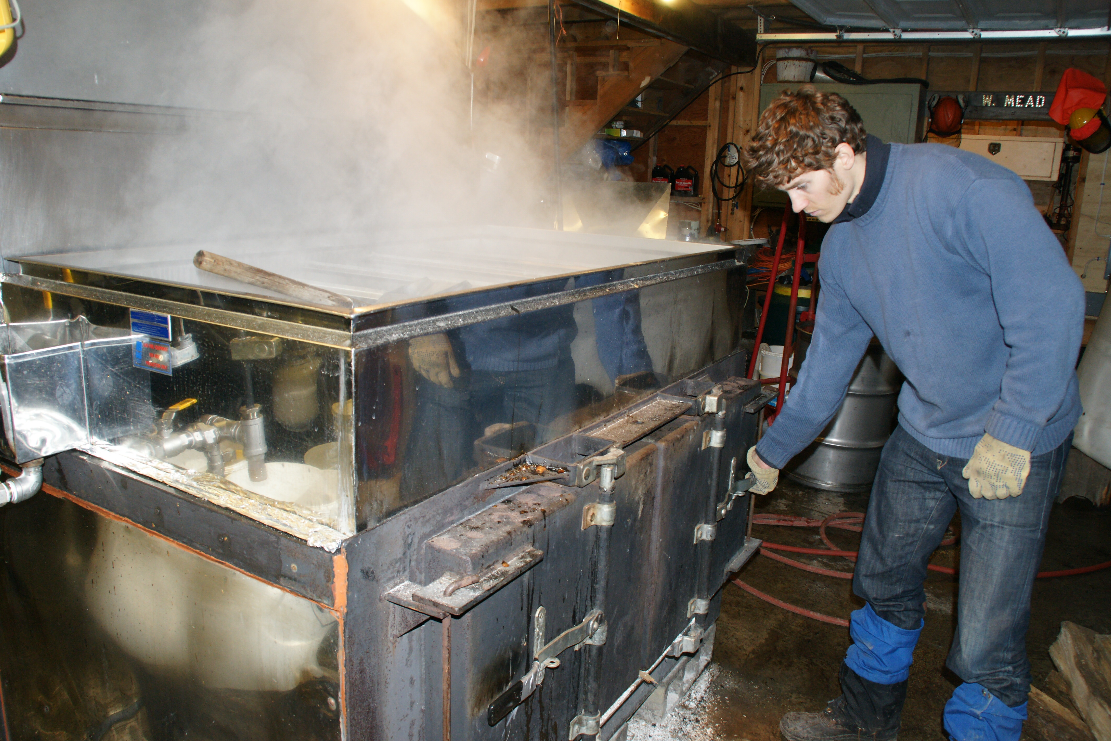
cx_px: 556
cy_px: 370
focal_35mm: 27
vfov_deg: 47.9
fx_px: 833
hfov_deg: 67.4
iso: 800
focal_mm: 18
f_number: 5.6
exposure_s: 1/60
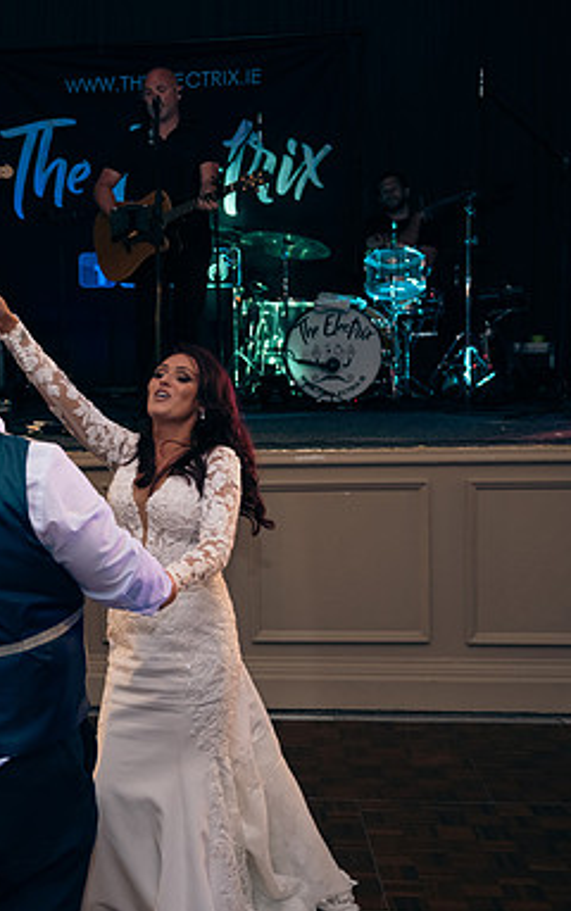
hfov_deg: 23.2
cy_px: 458
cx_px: 24
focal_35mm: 54
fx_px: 1342
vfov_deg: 37.5
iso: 640
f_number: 3.5
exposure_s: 1/160
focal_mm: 35
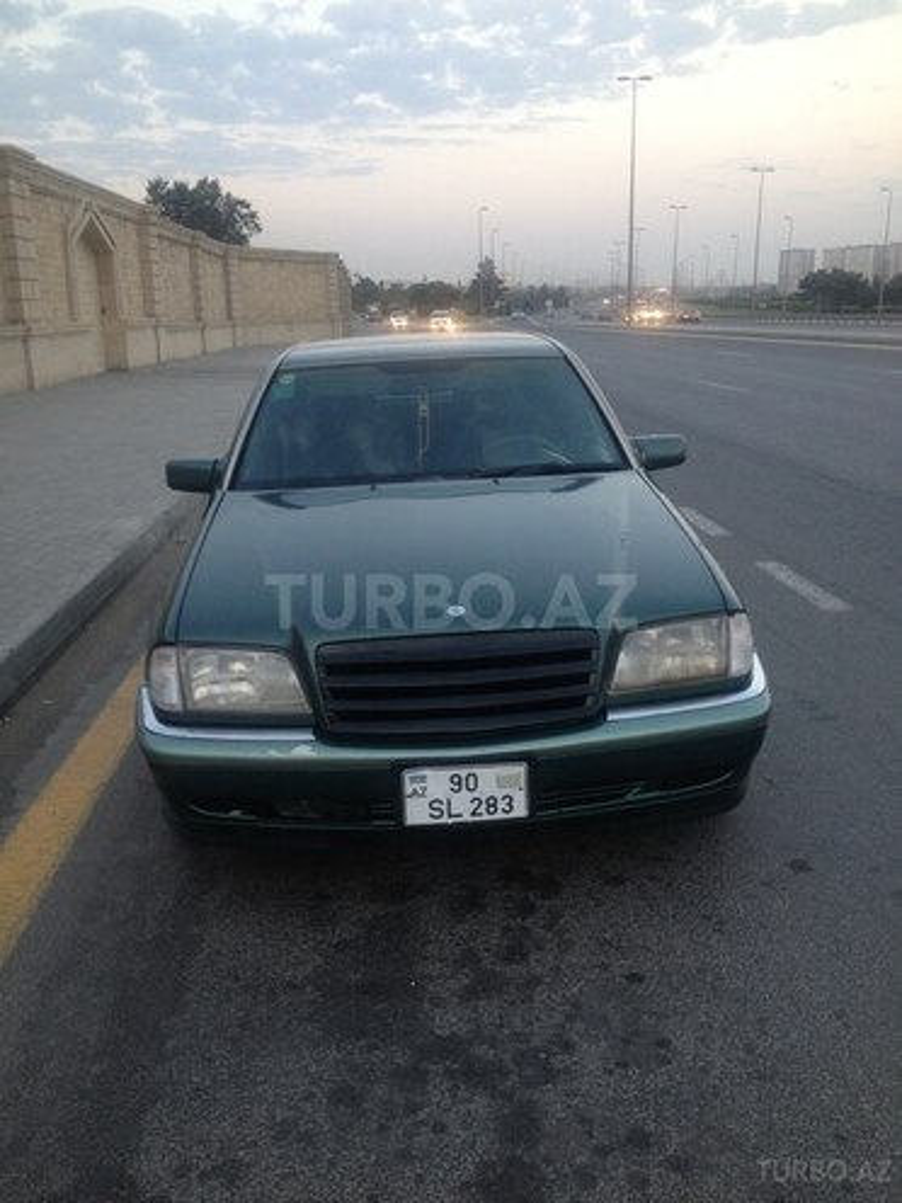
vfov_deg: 52.6
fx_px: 1216
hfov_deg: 40.7
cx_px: 451
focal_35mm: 35
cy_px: 602
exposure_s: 1/30
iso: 50
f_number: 2.4
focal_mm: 4.28
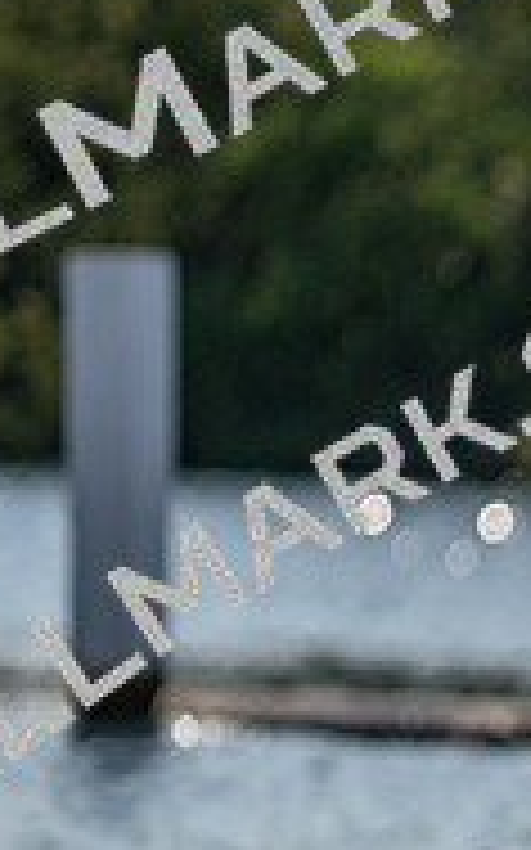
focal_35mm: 627
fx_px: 14529
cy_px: 803
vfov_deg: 3.4
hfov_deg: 2.1
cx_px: 1292
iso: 125
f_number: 5.6
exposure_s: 1/1600
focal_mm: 200
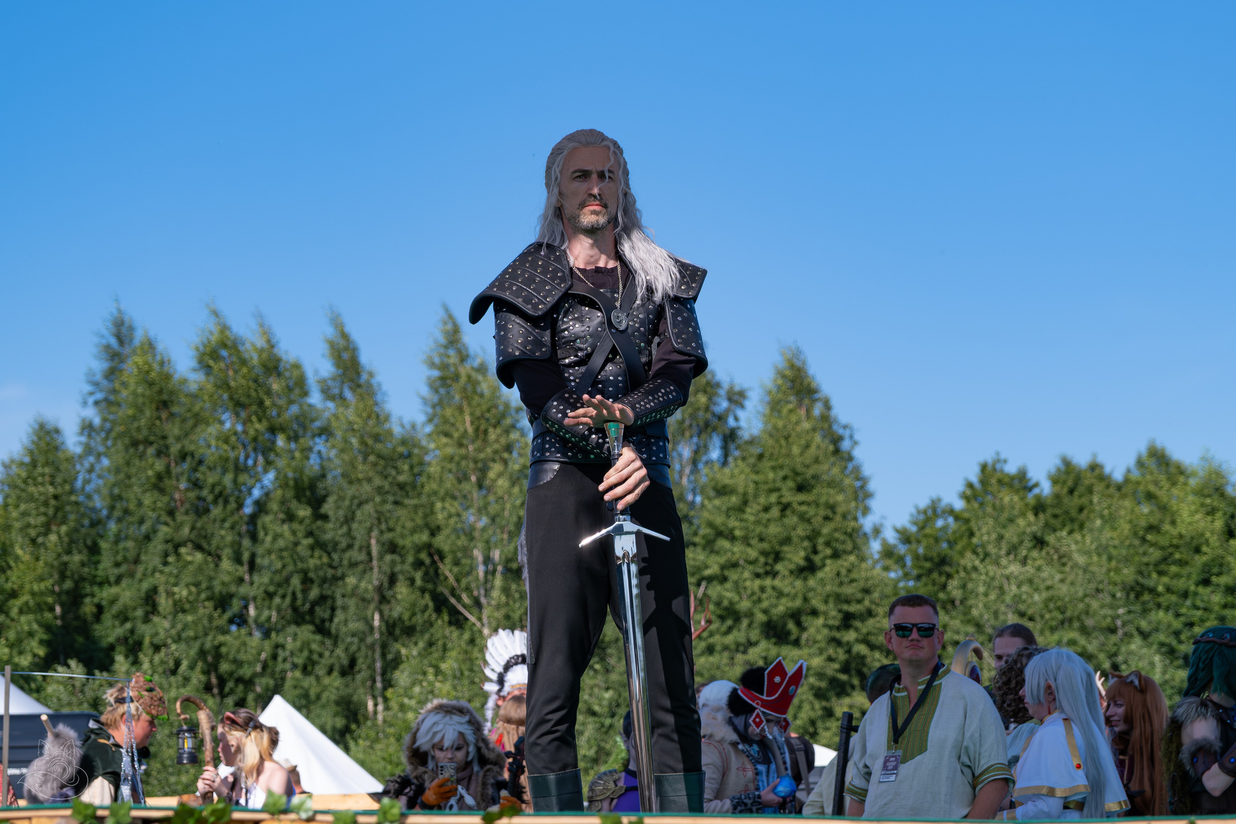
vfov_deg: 13.8
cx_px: 640
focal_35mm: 99
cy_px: 375
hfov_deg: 20.6
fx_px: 3395
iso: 160
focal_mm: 55
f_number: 4
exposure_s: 1/1250
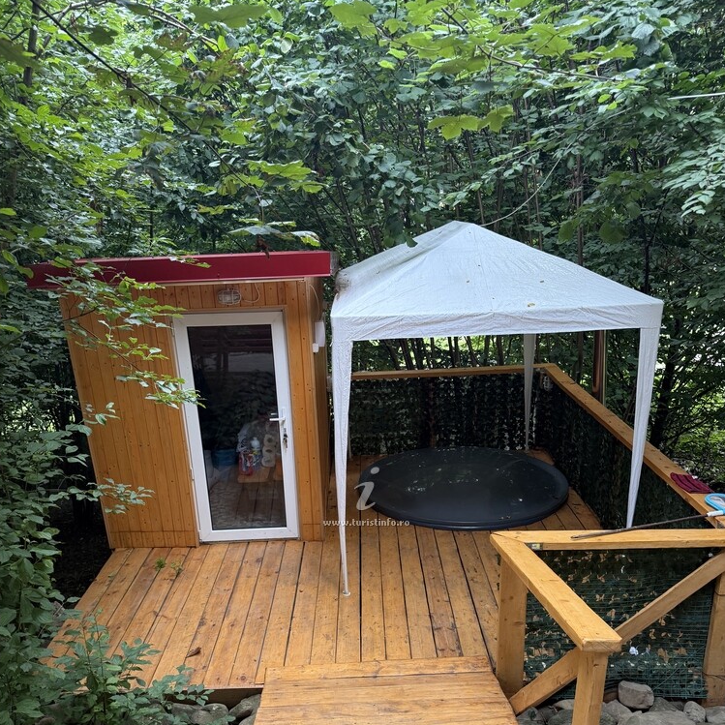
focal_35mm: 29
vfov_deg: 54.4
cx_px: 357
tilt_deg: -21.5
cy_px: 486
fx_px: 687
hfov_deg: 55.6
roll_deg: +1.5
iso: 160
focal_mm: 6.76
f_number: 1.78
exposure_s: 1/121
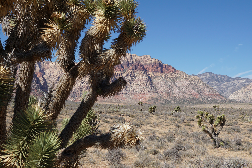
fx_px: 315
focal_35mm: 45
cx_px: 126
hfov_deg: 43.6
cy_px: 84
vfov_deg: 29.9
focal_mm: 30
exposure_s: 1/250
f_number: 8
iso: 100
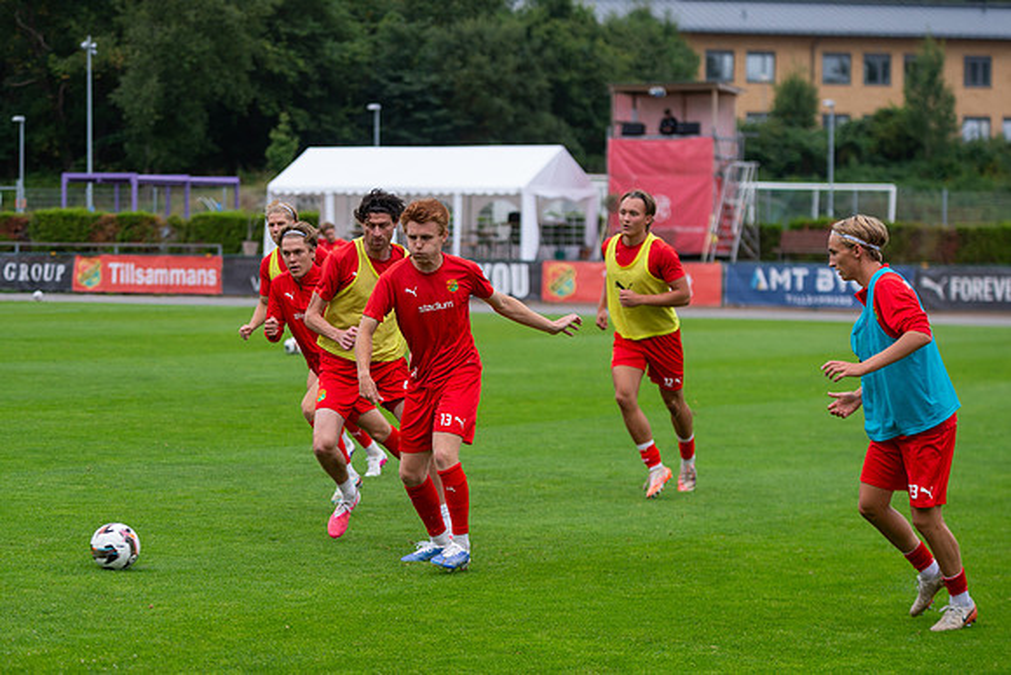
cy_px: 394
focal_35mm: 117
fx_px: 3297
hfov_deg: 17.4
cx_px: 420
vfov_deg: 11.7
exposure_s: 1/1250
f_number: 3.2
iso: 250
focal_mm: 100
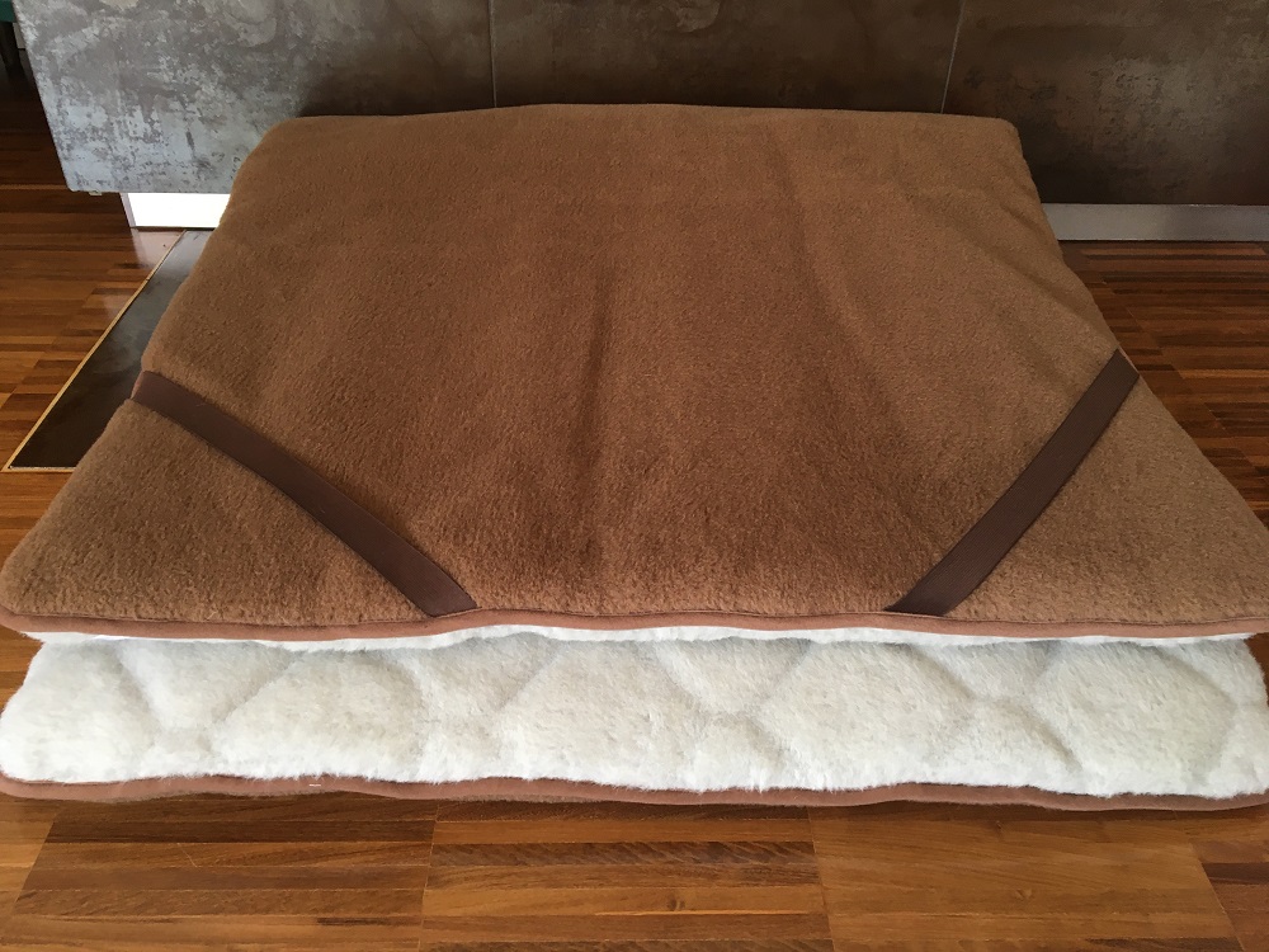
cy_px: 476
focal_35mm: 29
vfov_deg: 48.2
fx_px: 1063
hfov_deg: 61.7
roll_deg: +1.0
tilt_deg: -35.9
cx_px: 634
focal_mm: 4.15
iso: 64
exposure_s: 1/33
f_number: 2.2
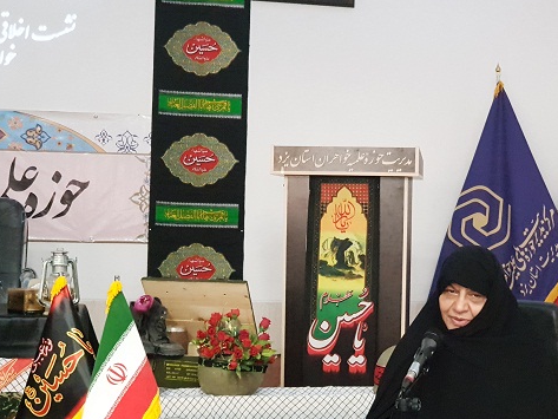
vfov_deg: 22.2
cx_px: 329
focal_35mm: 66
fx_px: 1064
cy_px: 244
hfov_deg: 29.3
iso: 800
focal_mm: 6
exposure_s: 1/30
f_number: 2.4
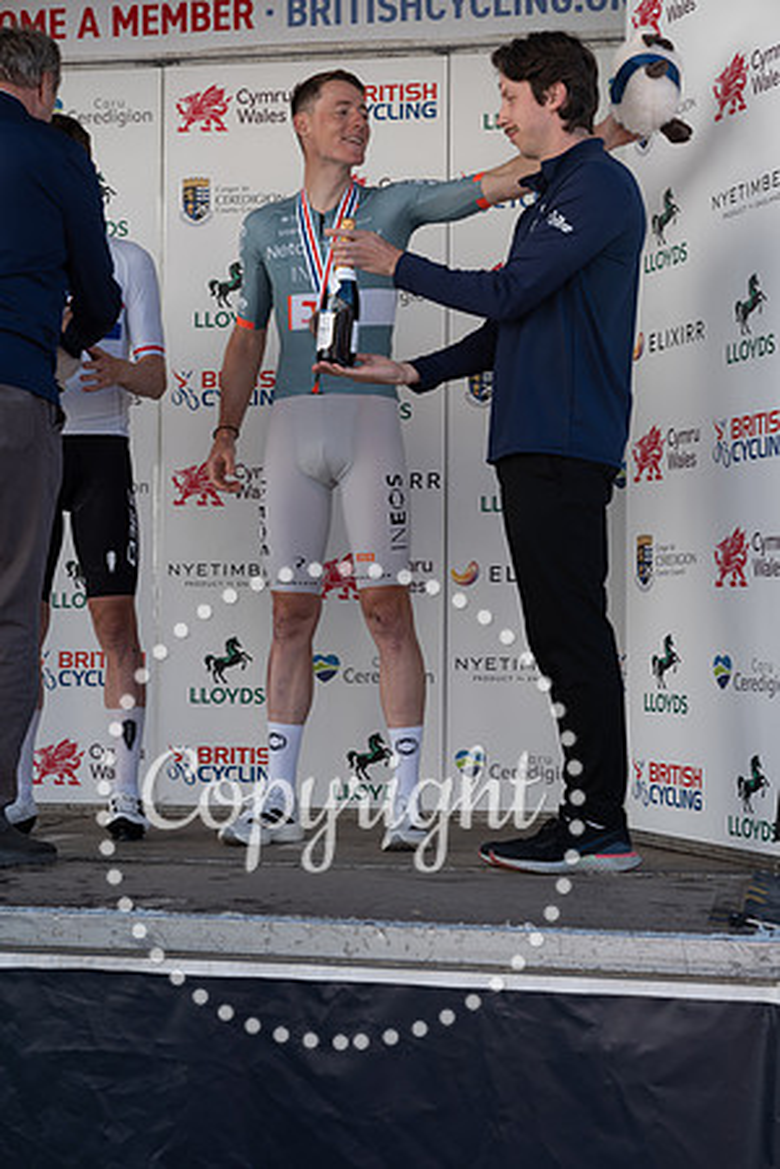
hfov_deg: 20.0
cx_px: 390
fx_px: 2210
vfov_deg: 29.7
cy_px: 584
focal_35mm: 68
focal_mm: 68
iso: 125
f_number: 5
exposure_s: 1/250
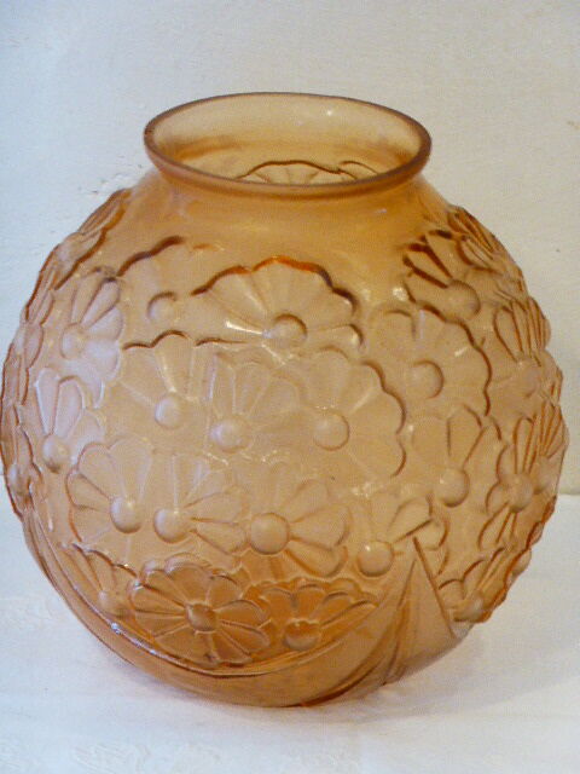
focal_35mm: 176
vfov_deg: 11.2
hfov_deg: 8.4
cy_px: 387
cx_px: 290
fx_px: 3932
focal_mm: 31.3
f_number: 5.4
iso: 400
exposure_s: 1/8
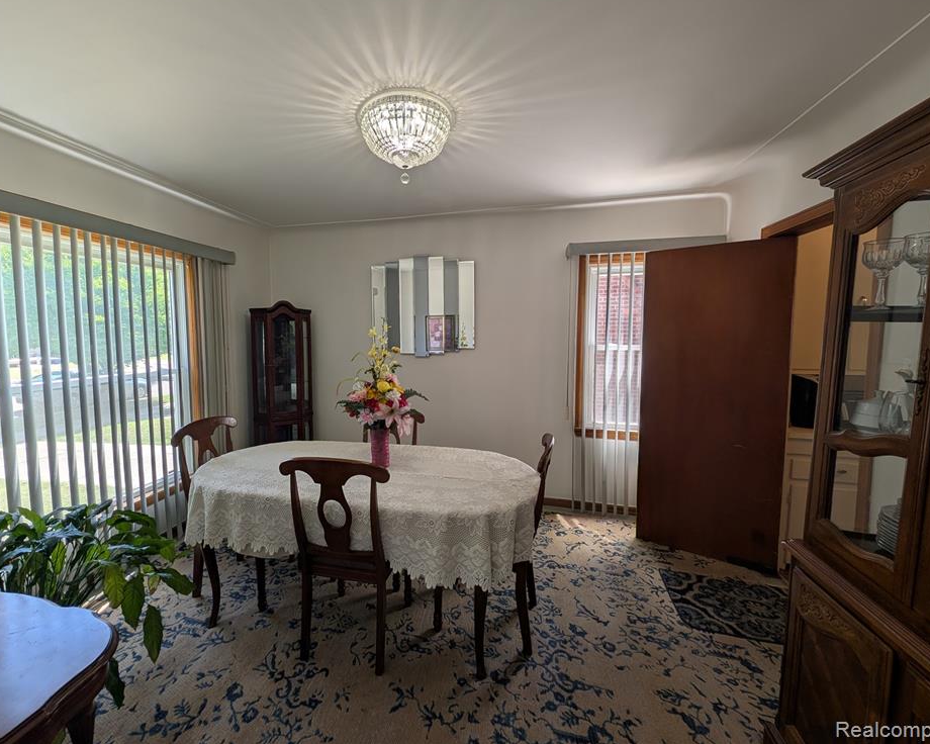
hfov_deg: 104.6
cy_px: 358
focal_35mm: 13
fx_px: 358
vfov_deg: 92.2
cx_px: 423
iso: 33
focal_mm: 2.23
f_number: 1.95
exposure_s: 1/155
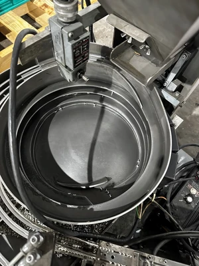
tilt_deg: -62.9
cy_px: 133
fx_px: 184
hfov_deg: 56.8
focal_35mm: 24
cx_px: 100
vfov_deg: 71.6
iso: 800
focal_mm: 6.86
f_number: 1.78
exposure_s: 1/40
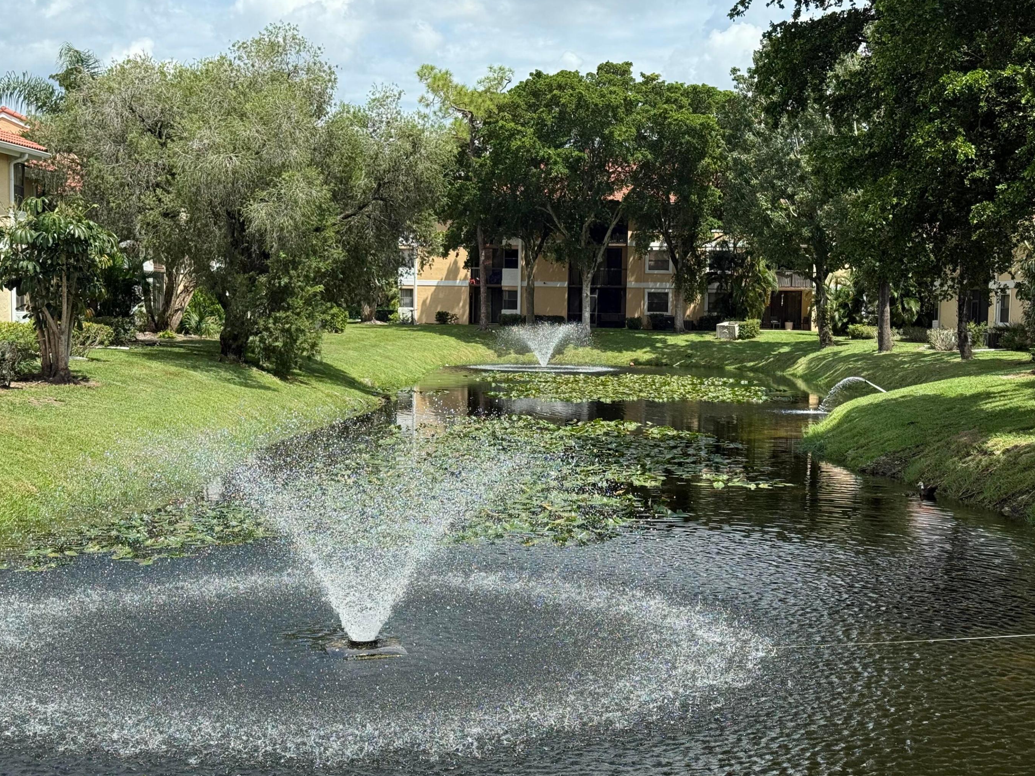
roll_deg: -1.3
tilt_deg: -3.3
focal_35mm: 51
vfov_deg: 28.6
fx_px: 1525
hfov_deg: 37.5
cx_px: 517
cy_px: 391
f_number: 1.78
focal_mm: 6.76
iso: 80
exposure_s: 1/3534
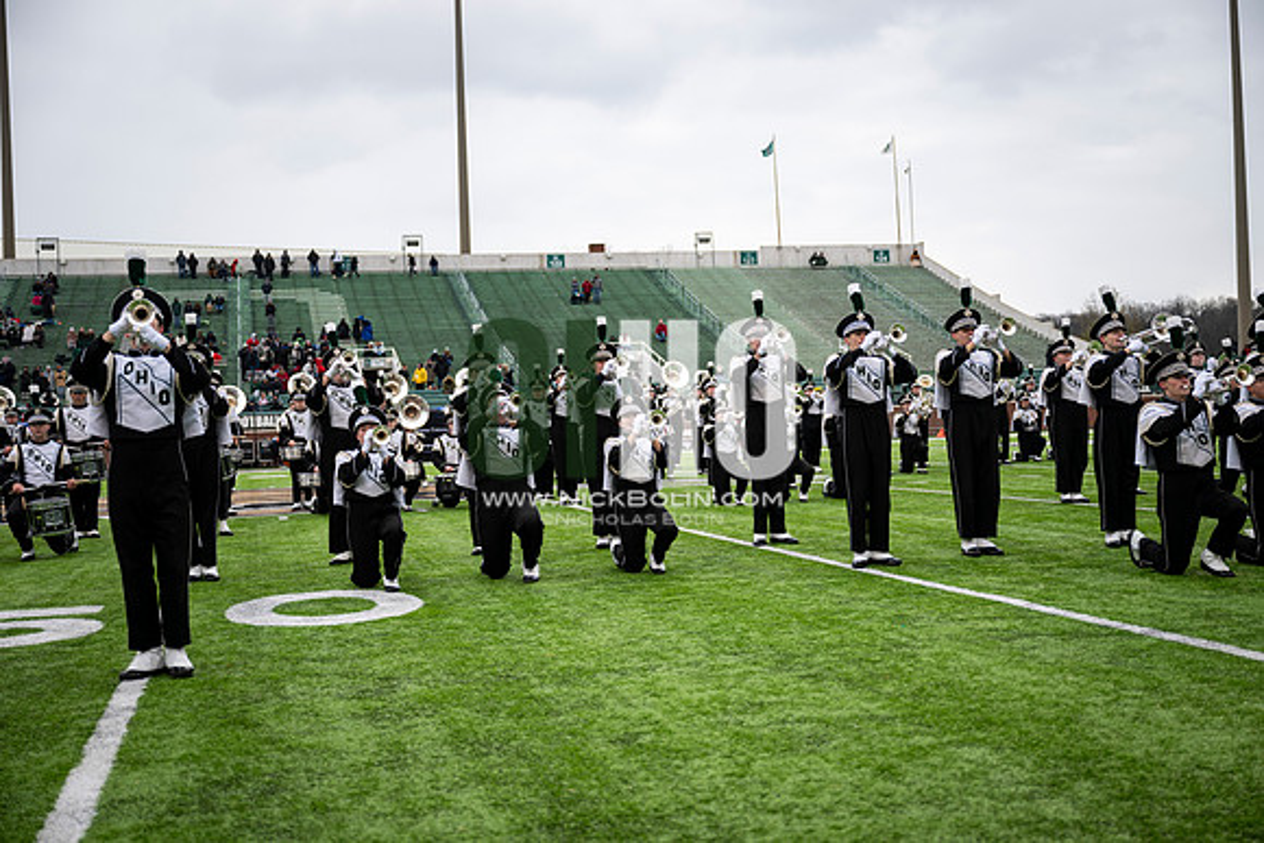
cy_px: 422
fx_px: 1440
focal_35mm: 41
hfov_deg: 47.4
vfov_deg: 32.6
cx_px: 632
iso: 100
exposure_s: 1/500
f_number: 2.8
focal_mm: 41
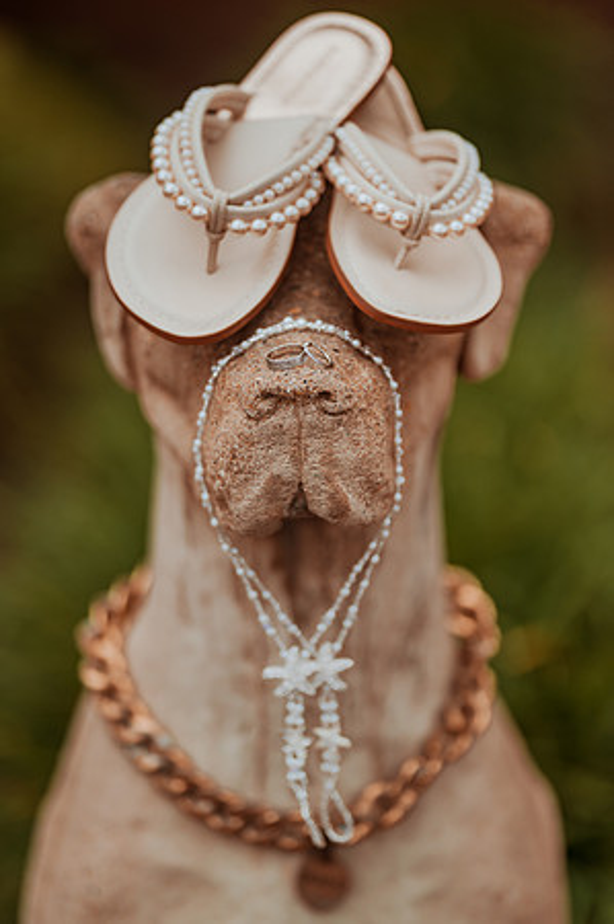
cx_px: 307
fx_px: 3461
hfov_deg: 10.1
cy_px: 462
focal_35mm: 135
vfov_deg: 15.2
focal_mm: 135
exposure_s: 1/5000
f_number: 1.8
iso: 200
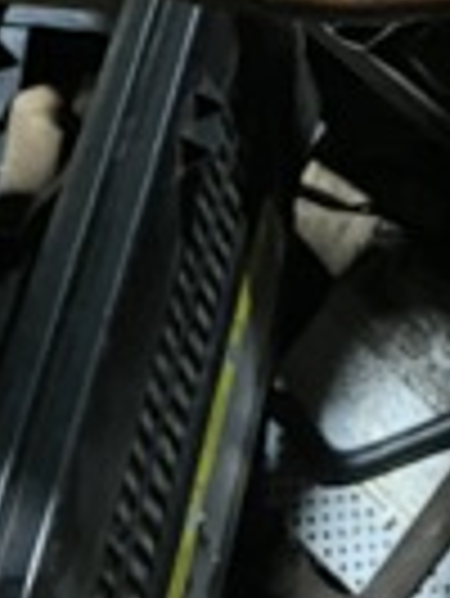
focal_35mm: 94
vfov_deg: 17.1
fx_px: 1627
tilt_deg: -53.9
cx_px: 513
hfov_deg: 15.3
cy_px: -477
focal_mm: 5.1
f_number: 1.6
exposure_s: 1/33
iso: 500
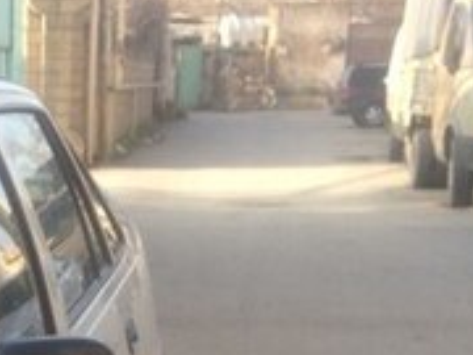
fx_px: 1653
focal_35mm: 121
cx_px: -53
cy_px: 590
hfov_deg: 15.8
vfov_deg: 11.5
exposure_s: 1/369
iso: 50
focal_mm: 4.12
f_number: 2.4
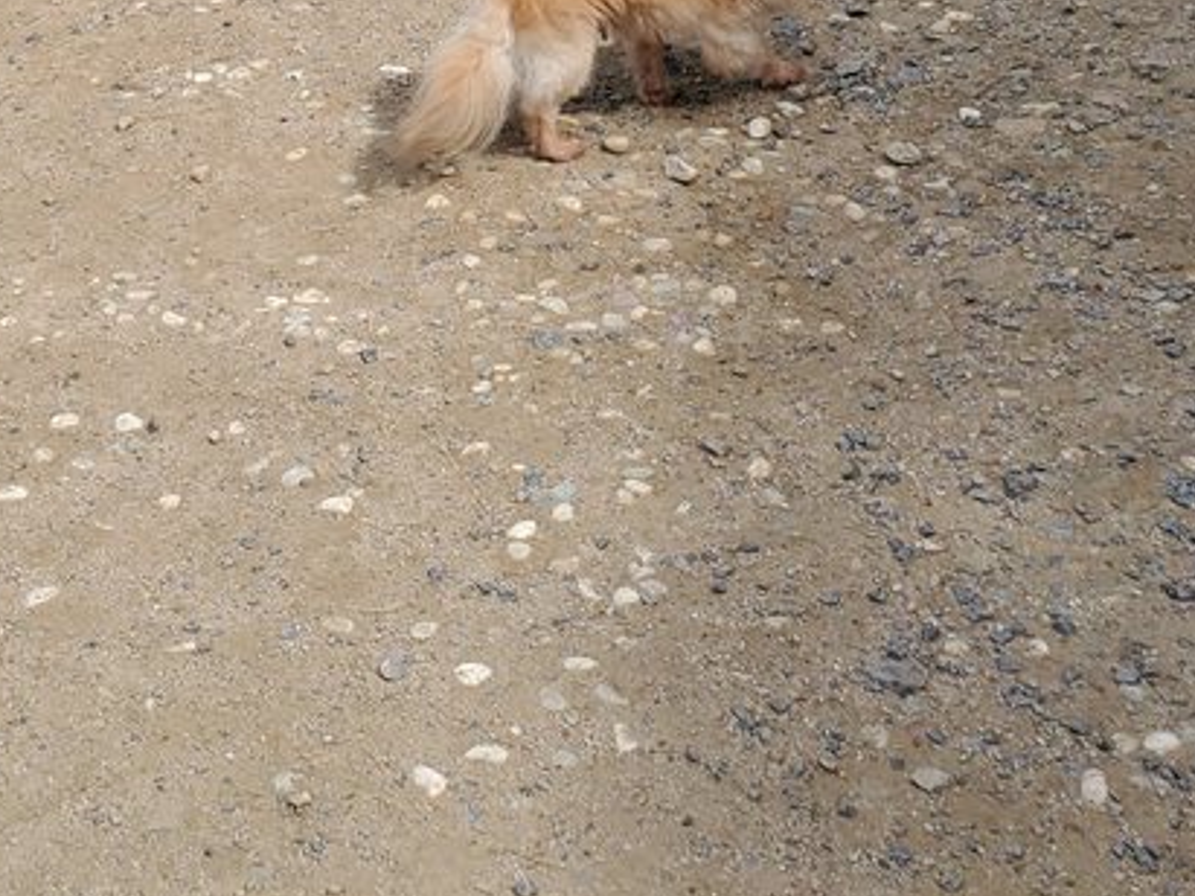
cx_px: 305
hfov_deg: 25.4
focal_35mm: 76
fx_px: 2623
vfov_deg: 17.9
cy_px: -335
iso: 50
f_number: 2.4
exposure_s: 1/1076
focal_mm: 4.3
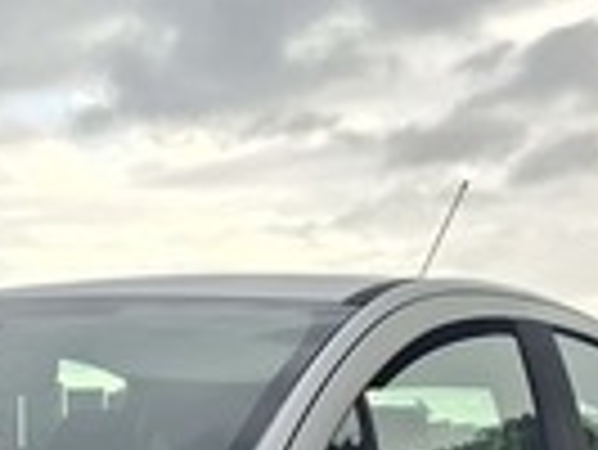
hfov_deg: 17.7
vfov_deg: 12.1
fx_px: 1798
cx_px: -171
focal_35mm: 104
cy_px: 990
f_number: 1.8
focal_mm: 5.54
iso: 50
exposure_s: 1/630
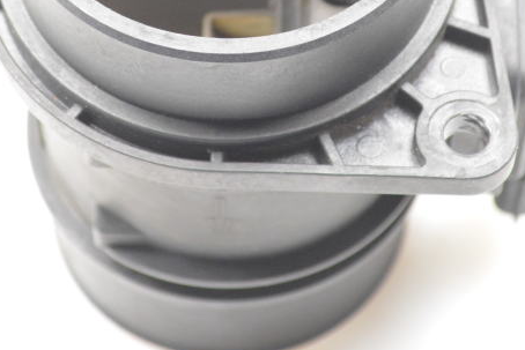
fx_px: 2219
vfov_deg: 9.0
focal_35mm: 152
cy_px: 40
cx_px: 243
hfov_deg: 13.5
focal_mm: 45
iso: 2500
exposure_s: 1/80
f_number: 5.3
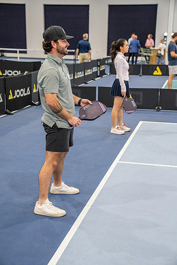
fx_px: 450
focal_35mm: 61
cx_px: 88
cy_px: 132
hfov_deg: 22.3
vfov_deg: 32.9
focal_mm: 61
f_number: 4
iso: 4000
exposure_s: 1/400
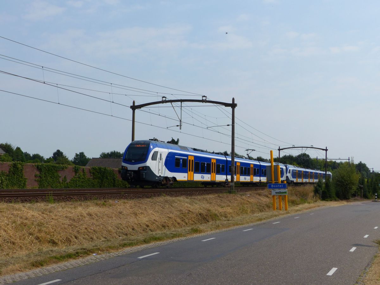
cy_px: 142
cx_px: 190
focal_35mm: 50
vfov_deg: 29.1
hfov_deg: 38.2
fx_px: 549
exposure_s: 1/1300
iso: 100
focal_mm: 9.1
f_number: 4.5
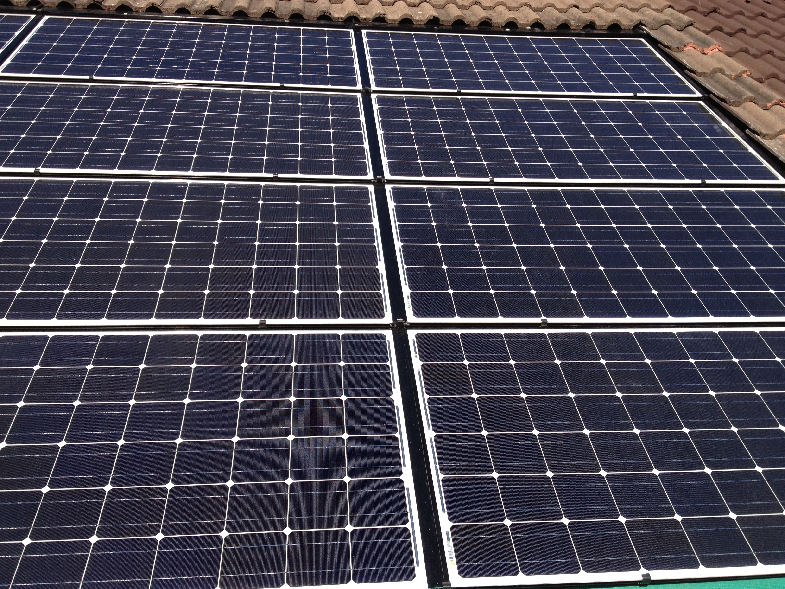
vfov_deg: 40.7
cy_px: 294
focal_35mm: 35
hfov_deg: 52.6
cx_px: 392
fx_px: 794
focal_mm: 4.28
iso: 64
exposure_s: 1/1577
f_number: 2.4
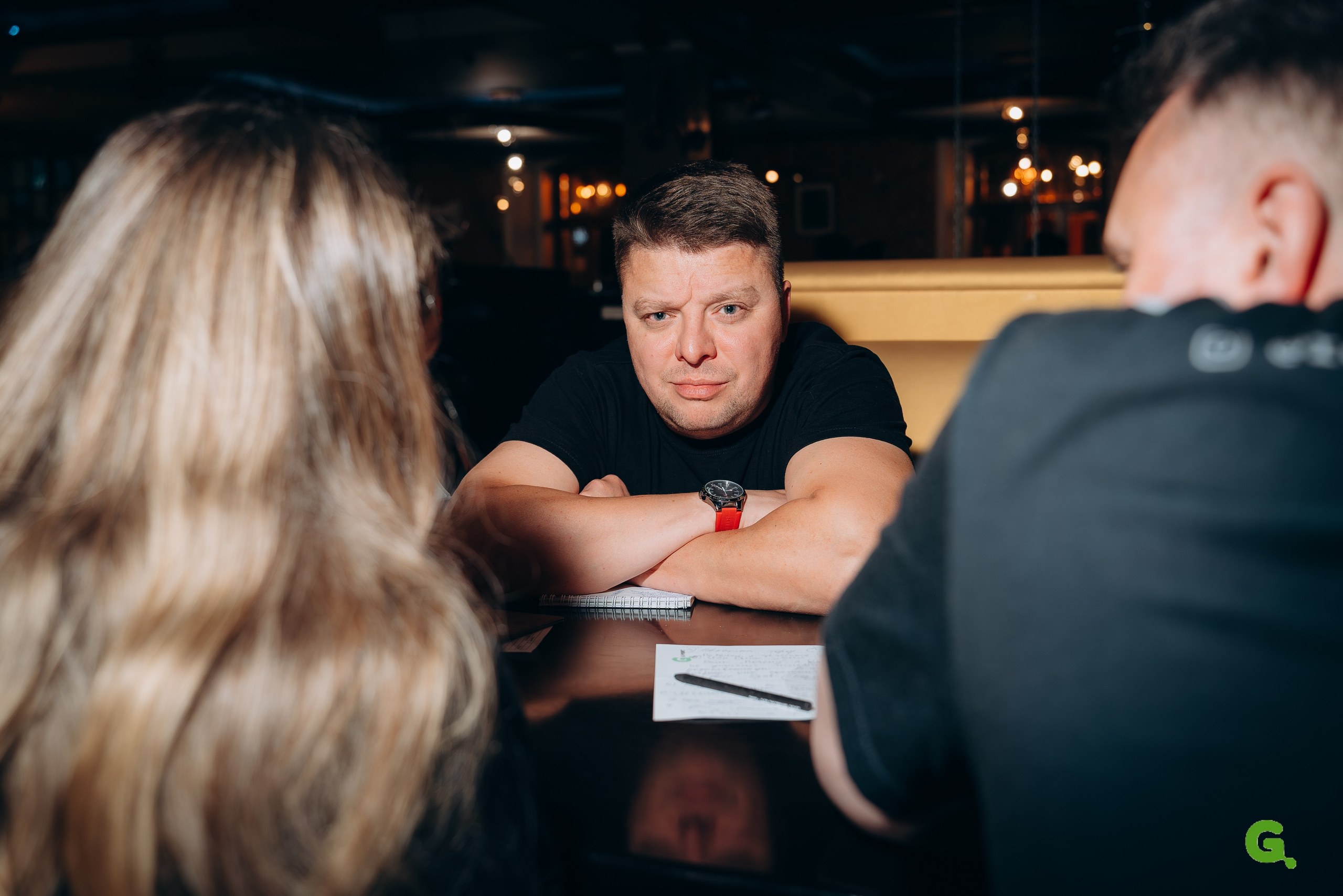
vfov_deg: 37.9
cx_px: 672
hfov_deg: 54.4
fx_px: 1306
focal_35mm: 35
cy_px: 448
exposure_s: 1/160
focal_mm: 35
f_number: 3.5
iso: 500
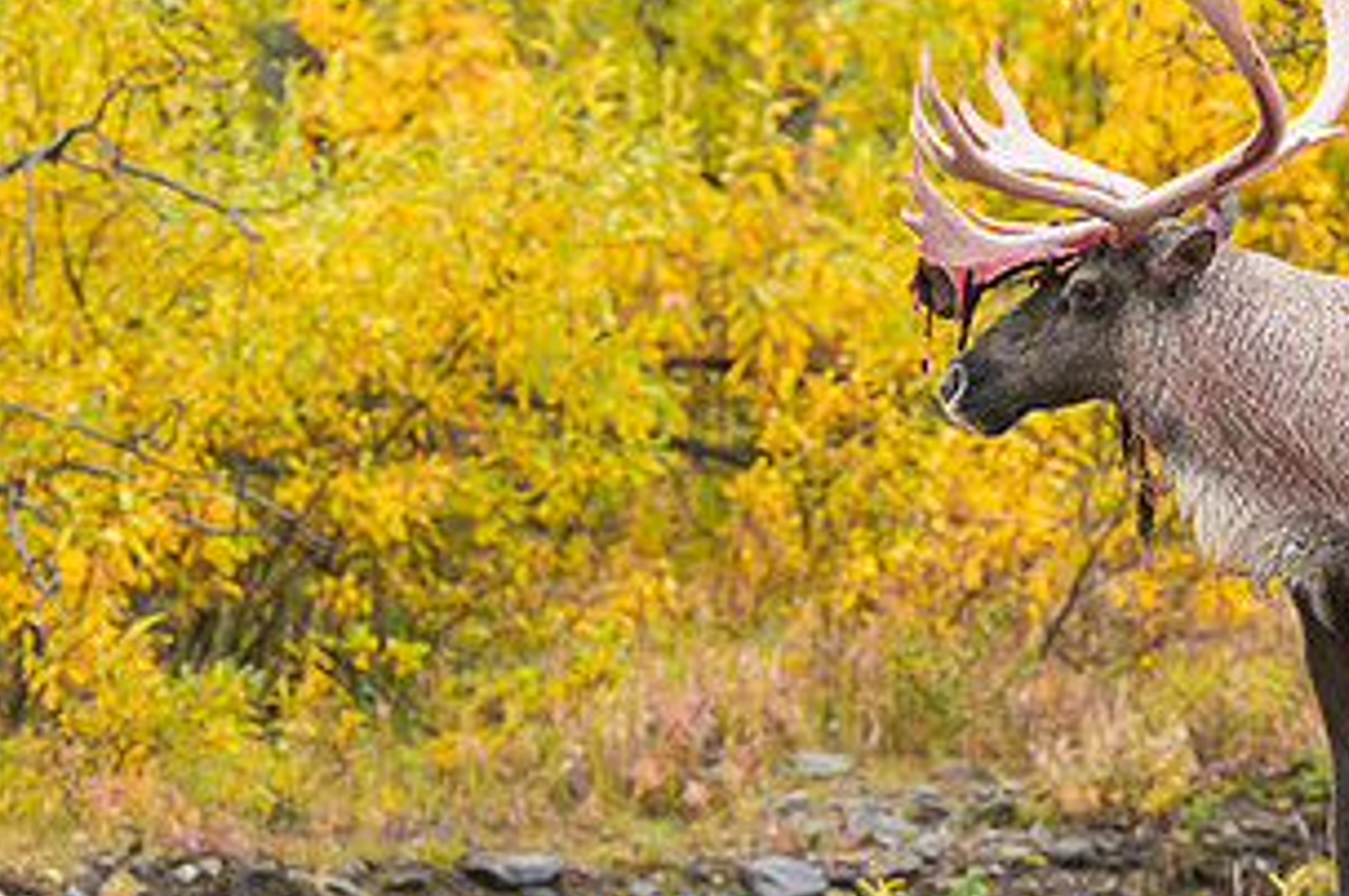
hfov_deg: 2.7
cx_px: 852
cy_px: 257
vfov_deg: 1.8
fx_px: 28598
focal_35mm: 764
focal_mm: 400
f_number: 6.3
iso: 1000
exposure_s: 1/800
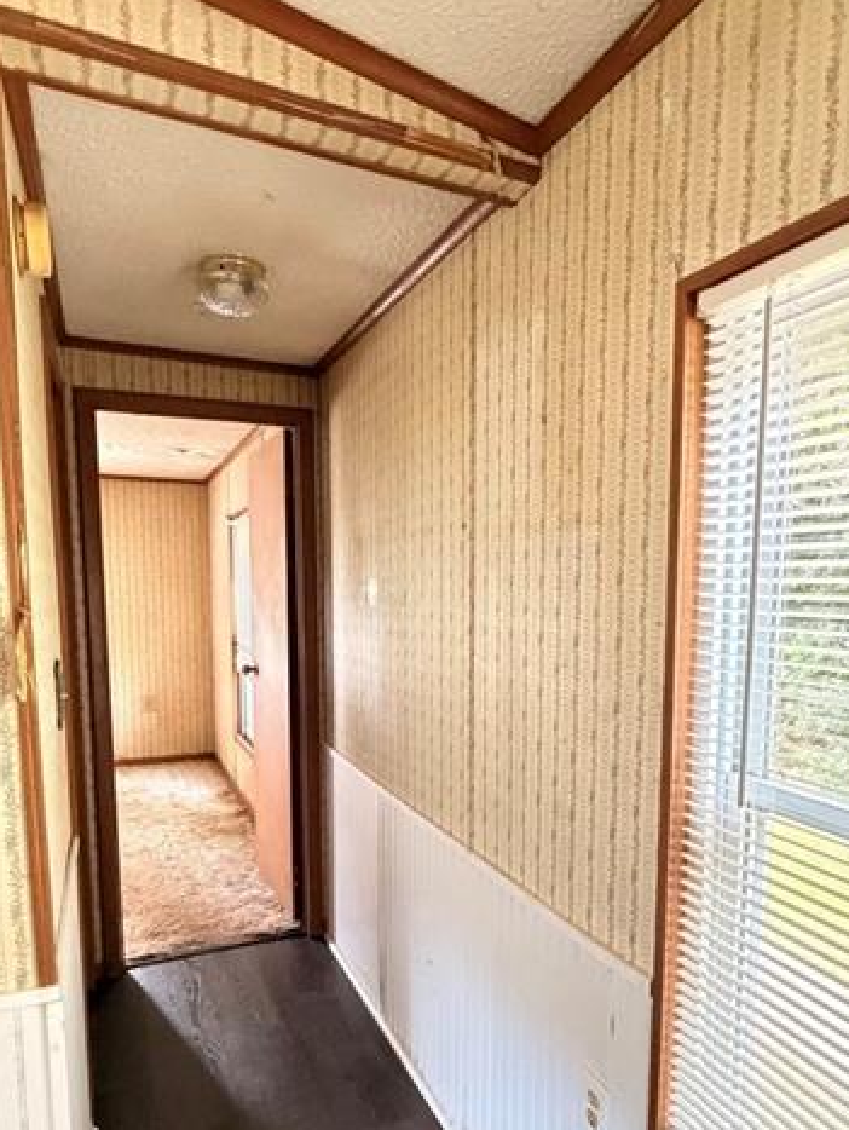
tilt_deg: -5.8
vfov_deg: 73.2
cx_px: 452
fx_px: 751
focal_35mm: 23
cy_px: 673
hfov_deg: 58.9
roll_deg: -1.3
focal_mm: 2.22
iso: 1250
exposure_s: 1/59
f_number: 2.2
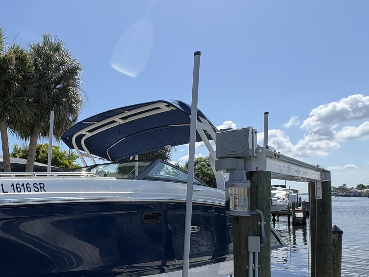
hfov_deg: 60.3
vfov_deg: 51.0
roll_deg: -1.2
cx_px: 60
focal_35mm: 26
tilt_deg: +1.4
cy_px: 204
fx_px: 277
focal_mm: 2.22
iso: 50
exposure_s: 1/1217
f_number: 2.2
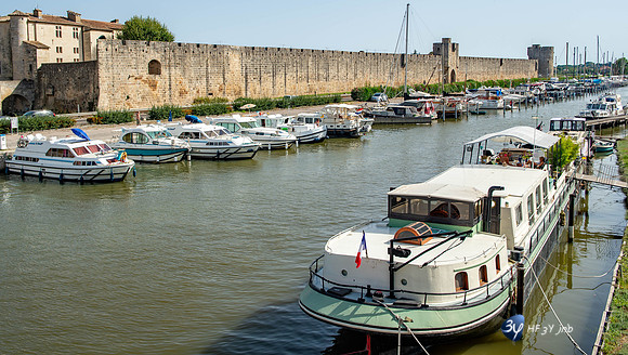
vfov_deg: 31.7
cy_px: 123
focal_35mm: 37
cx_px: 321
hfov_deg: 53.6
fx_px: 621
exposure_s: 1/250
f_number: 8
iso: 100
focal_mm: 32
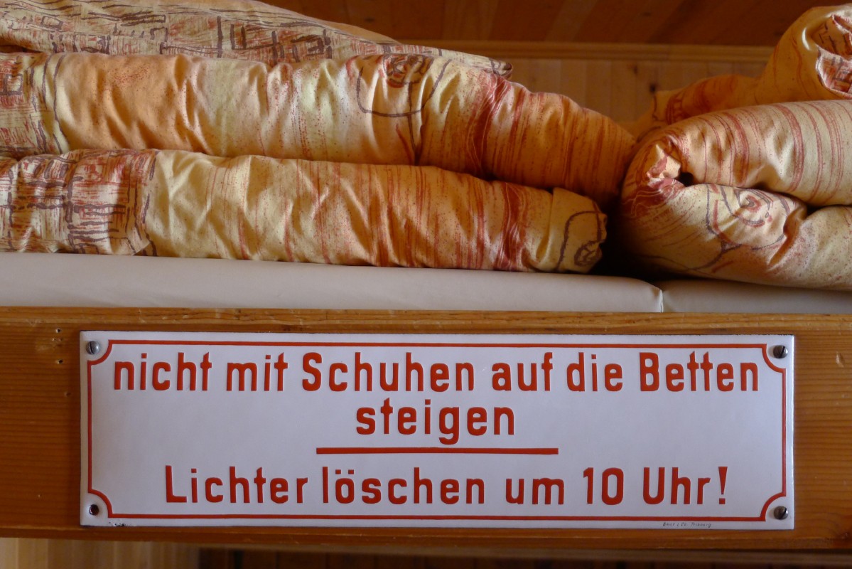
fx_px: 947
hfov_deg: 48.4
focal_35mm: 40
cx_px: 426
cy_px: 284
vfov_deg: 33.4
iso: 400
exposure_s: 1/60
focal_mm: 8.5
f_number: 2.5
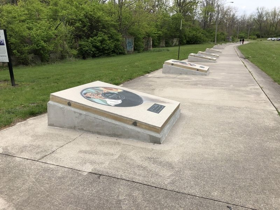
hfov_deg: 63.4
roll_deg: +2.1
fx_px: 226
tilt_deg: -14.5
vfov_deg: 49.7
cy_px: 105
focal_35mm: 28
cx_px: 140
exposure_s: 1/1548
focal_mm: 4
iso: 20
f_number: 1.8
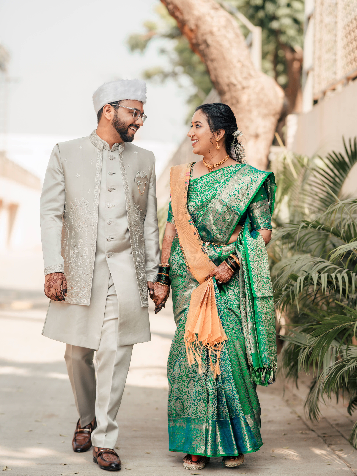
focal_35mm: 92
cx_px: 179
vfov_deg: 21.3
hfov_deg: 16.1
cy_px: 246
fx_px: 1265
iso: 100
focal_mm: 85
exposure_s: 1/800
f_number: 2
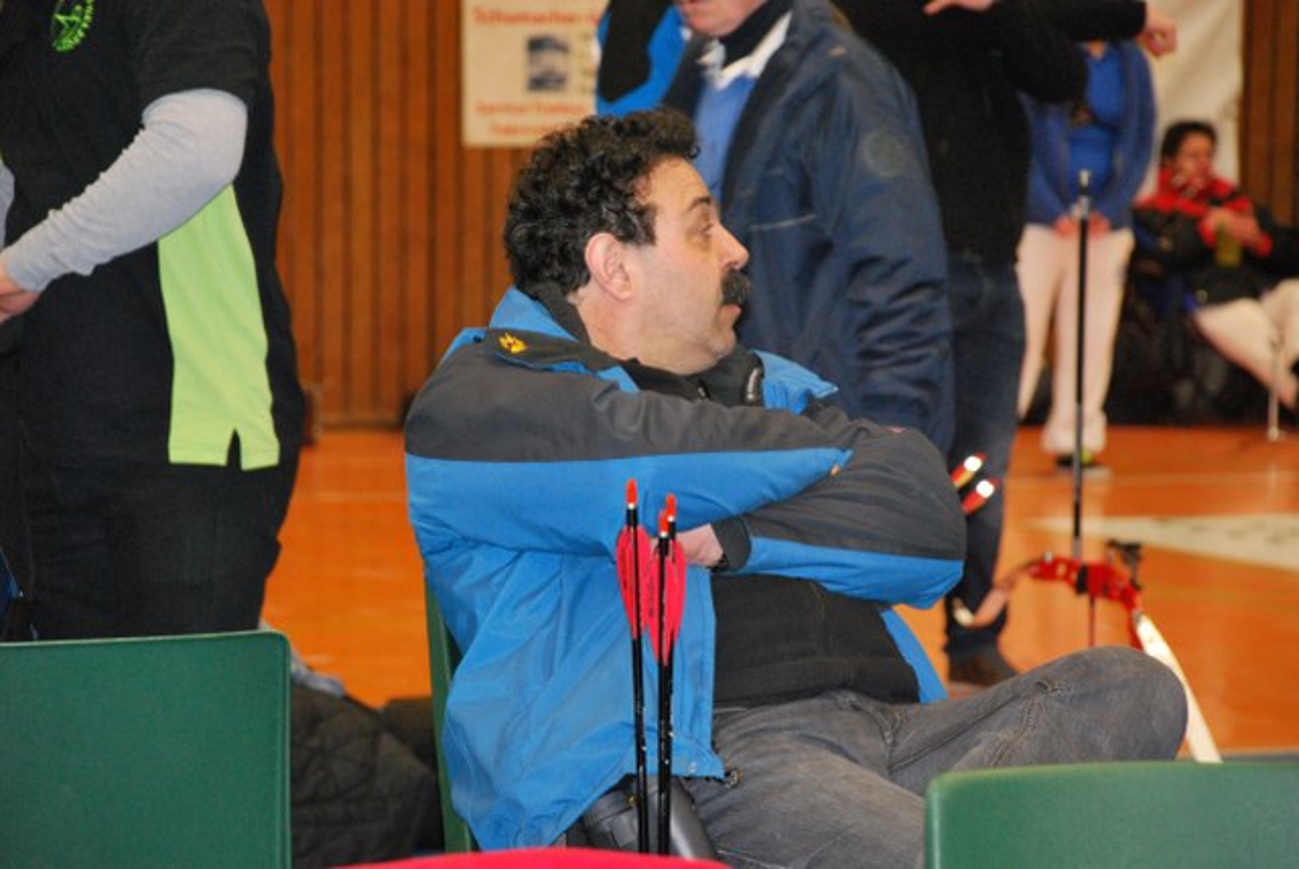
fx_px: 5688
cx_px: 650
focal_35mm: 158
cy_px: 434
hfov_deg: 13.0
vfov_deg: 8.7
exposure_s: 1/60
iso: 1400
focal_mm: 105
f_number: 5.6
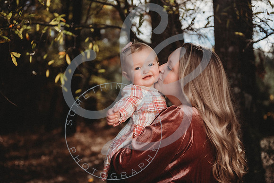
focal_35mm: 58
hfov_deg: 34.5
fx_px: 442
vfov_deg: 23.4
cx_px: 137
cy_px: 92
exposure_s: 1/1250
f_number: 2.8
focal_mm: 58
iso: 100
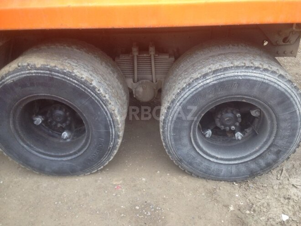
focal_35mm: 33
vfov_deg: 42.9
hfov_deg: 55.4
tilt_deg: -31.5
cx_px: 150
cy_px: 113
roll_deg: +2.7
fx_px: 287
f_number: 2.4
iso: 50
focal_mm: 4.12
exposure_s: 1/60
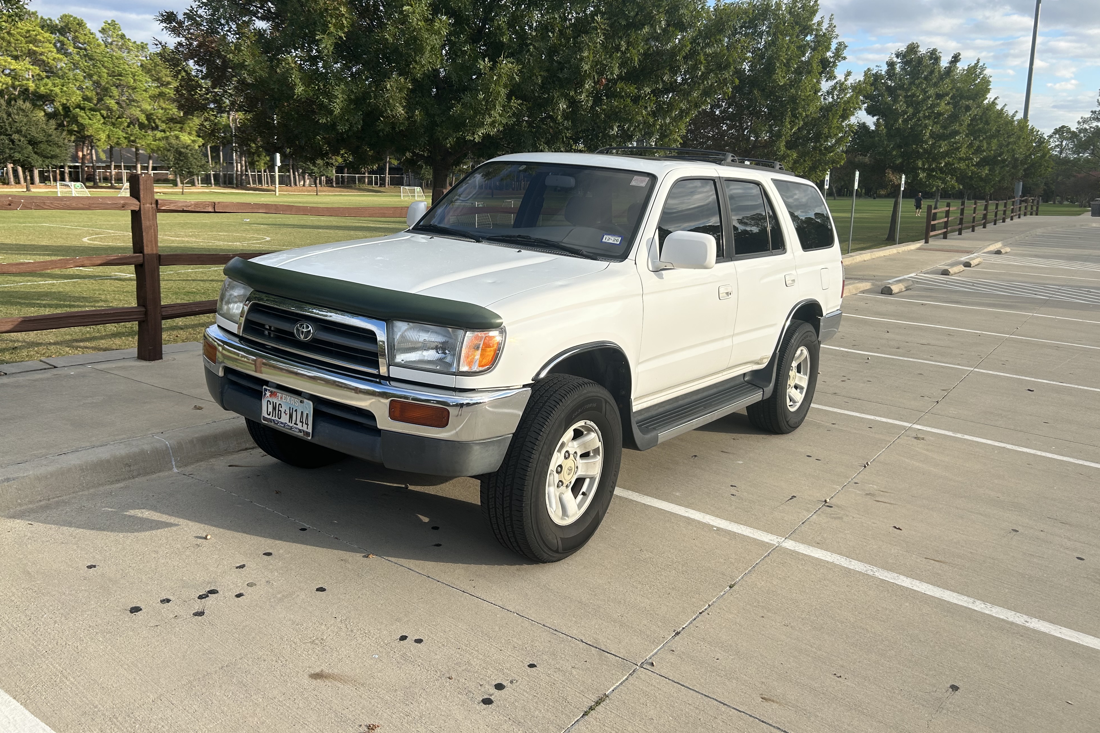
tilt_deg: -10.4
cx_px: 550
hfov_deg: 65.5
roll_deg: -1.4
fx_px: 855
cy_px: 308
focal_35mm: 28
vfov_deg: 46.2
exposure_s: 1/1838
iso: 50
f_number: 1.5
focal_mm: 5.7
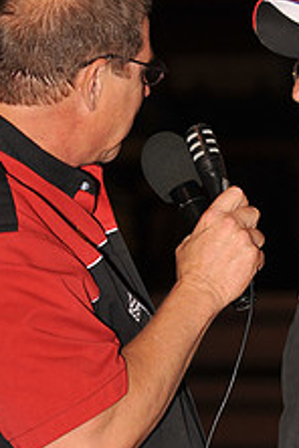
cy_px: 248
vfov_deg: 5.4
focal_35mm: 379
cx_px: 378
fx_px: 4721
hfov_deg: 3.6
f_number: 5.6
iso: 500
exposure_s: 1/250
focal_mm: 145
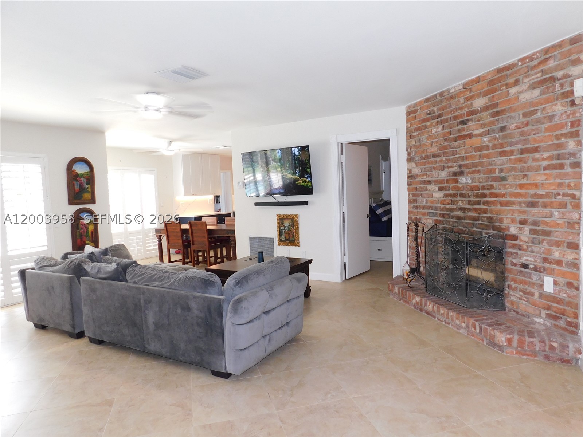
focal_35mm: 23
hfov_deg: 73.9
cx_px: 292
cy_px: 218
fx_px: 387
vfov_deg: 58.9
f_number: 3
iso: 180
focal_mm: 4
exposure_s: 1/30
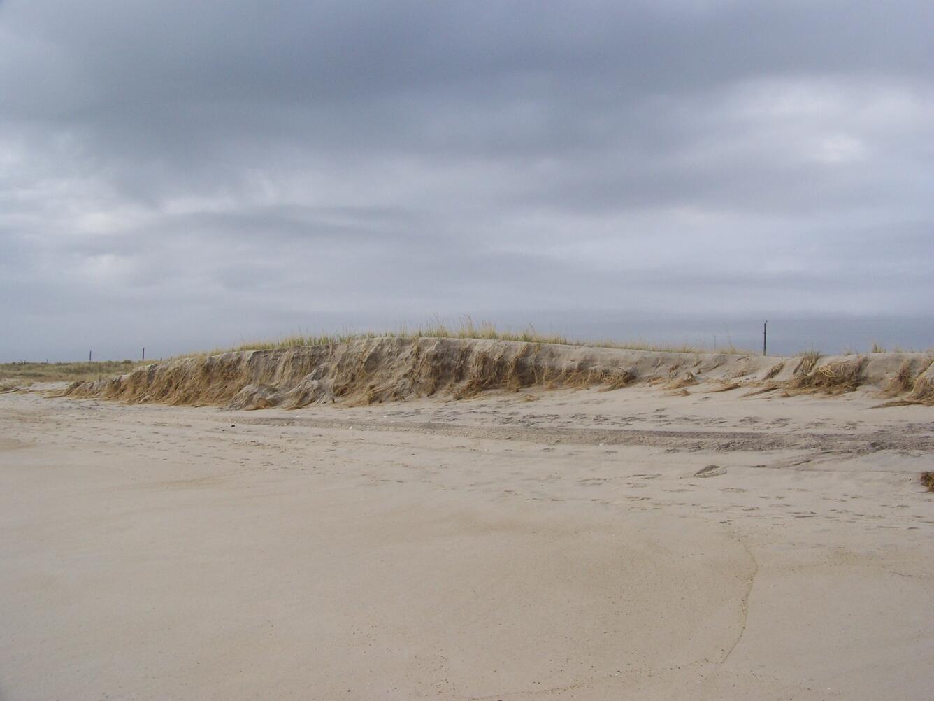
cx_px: 467
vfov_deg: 39.7
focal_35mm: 36
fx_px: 971
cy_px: 350
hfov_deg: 51.4
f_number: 8
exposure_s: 1/200
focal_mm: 5.85
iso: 64
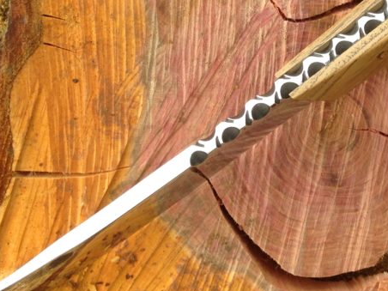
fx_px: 818
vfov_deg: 20.1
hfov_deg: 26.2
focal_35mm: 73
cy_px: 88
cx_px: 304
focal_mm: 4.12
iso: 50
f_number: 2.4
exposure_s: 1/256
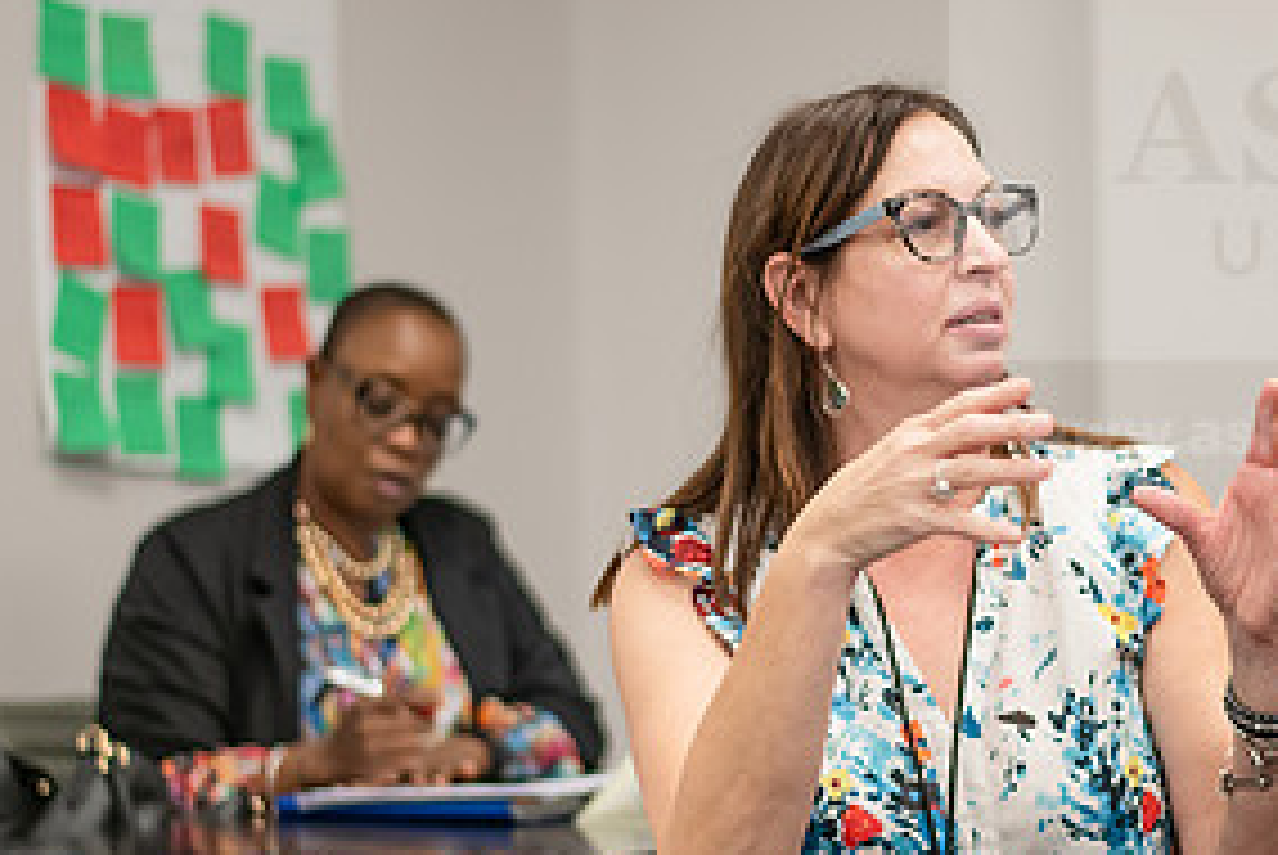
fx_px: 3625
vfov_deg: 13.4
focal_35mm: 102
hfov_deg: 20.0
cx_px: 814
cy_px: 529
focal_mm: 50
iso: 500
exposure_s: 1/200
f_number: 1.8
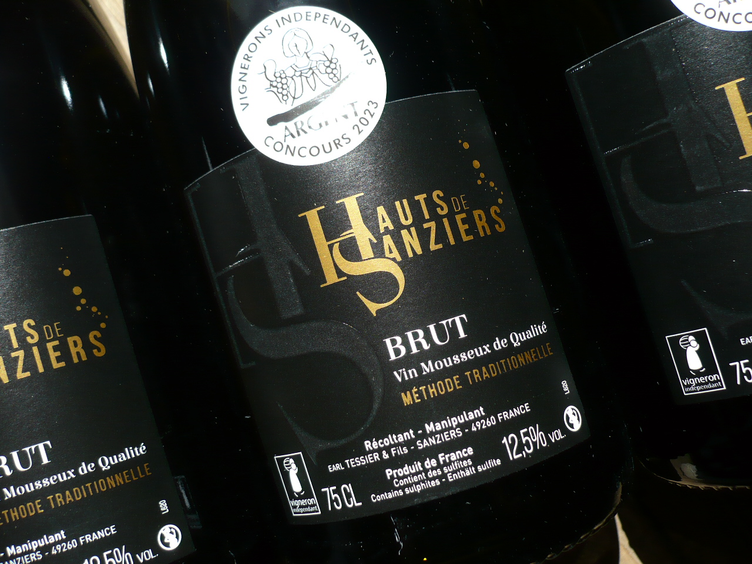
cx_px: 376
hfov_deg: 52.6
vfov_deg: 40.7
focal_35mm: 35
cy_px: 282
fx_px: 760
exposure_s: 1/400
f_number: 2.8
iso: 100
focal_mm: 5.8
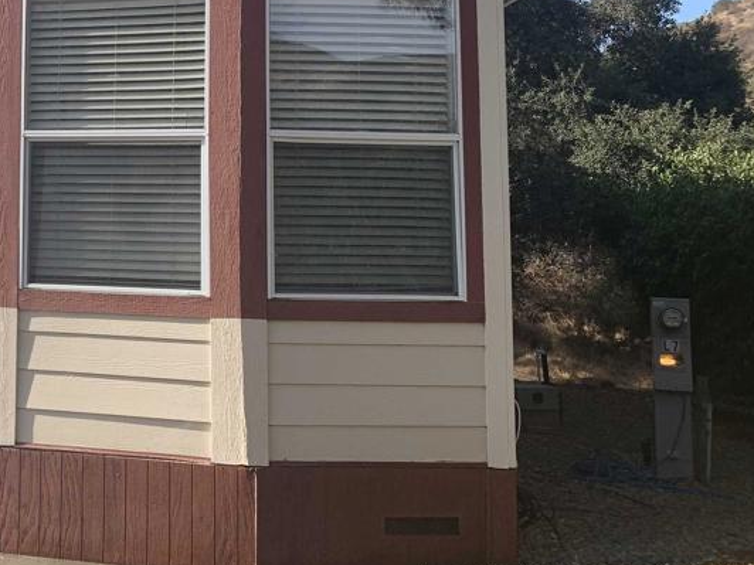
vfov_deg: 28.7
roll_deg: -1.7
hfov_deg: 35.4
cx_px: 43
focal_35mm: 50
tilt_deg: +4.7
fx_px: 1089
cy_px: 143
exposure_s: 1/1299
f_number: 1.8
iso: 25
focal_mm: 4.25
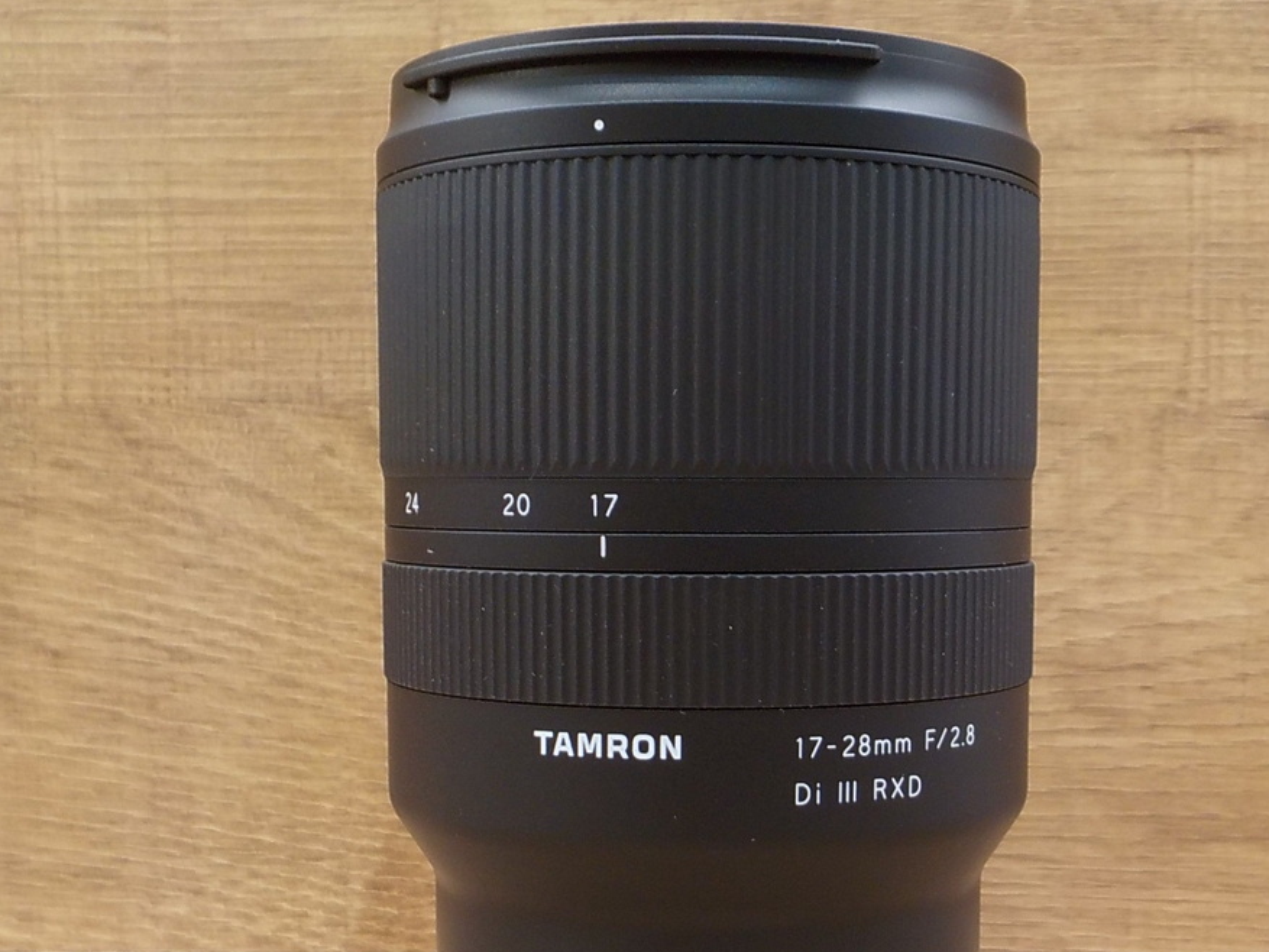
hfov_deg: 36.7
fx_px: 1907
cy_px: 628
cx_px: 752
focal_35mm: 52
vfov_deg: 27.9
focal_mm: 5.2
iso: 180
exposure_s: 1/30
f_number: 3.7
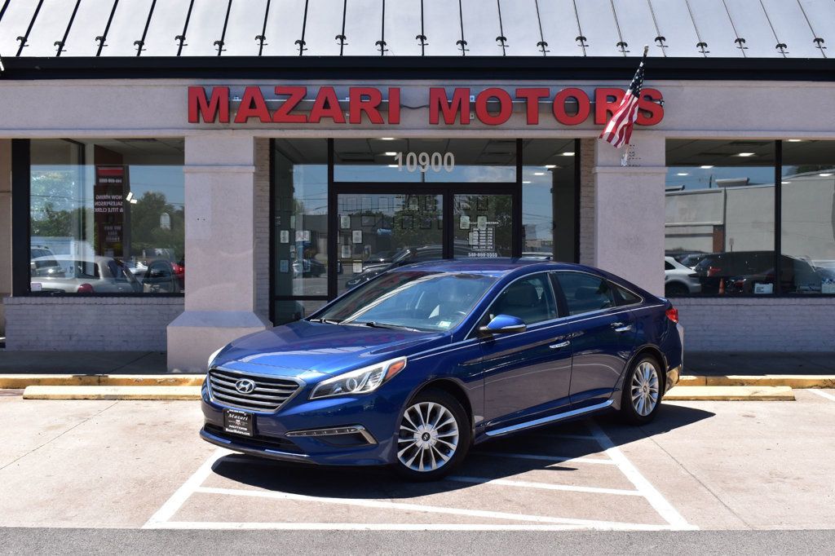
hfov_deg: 43.6
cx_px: 418
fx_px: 1043
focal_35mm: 45
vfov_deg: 29.8
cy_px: 278
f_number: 11
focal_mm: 30
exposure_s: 1/400
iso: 400
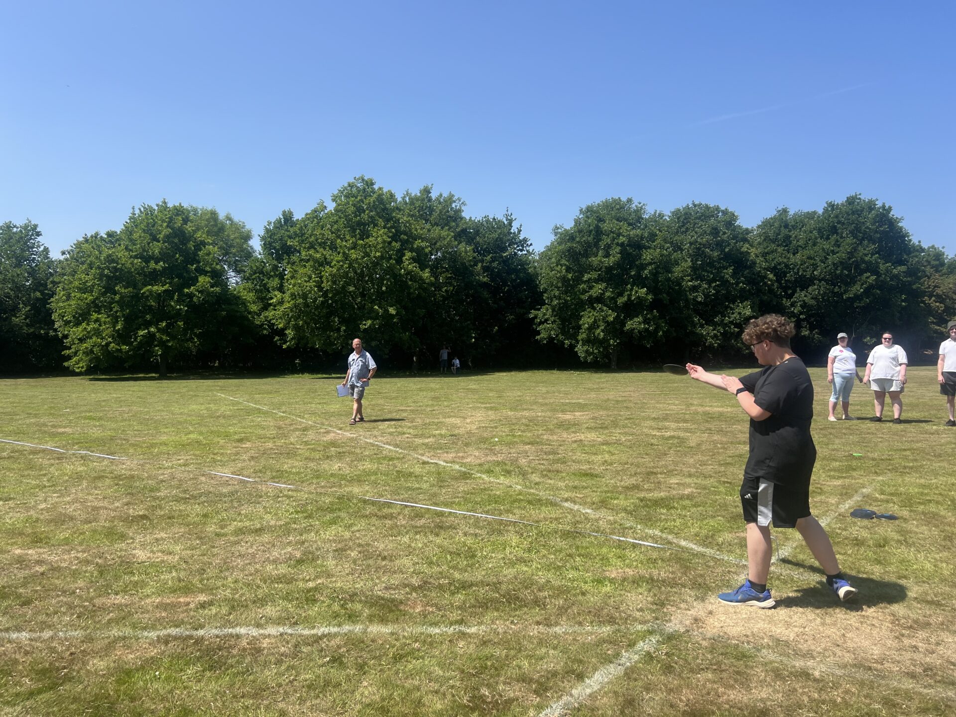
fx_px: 718
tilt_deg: -2.8
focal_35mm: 26
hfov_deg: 67.3
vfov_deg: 53.1
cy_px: 358
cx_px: 478
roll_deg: -0.7
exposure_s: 1/2994
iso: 50
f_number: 1.5
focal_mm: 5.7
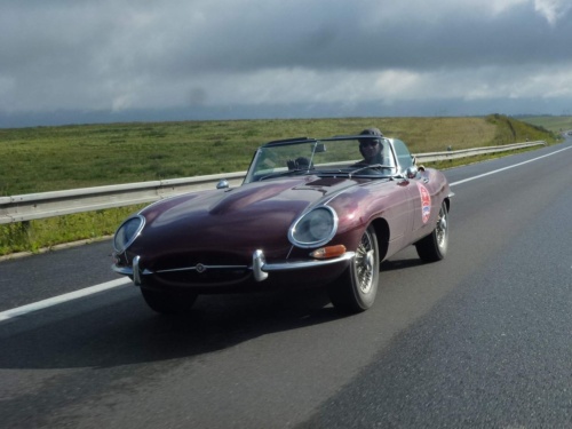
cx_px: 286
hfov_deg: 36.8
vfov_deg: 28.0
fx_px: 859
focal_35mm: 52
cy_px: 214
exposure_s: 1/1000
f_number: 4.3
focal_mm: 9.4
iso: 160
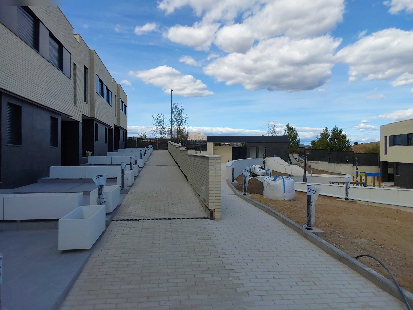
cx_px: 206
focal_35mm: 28
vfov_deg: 49.7
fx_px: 334
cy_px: 155
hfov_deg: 63.4
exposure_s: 1/2394
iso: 50
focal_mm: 2.91
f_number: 1.9
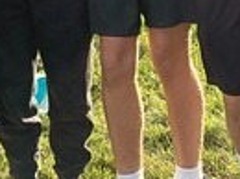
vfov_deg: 7.4
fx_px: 1363
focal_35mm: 197
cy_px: -90
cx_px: 271
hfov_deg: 9.9
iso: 50
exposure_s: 1/412
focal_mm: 4.69
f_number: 1.8
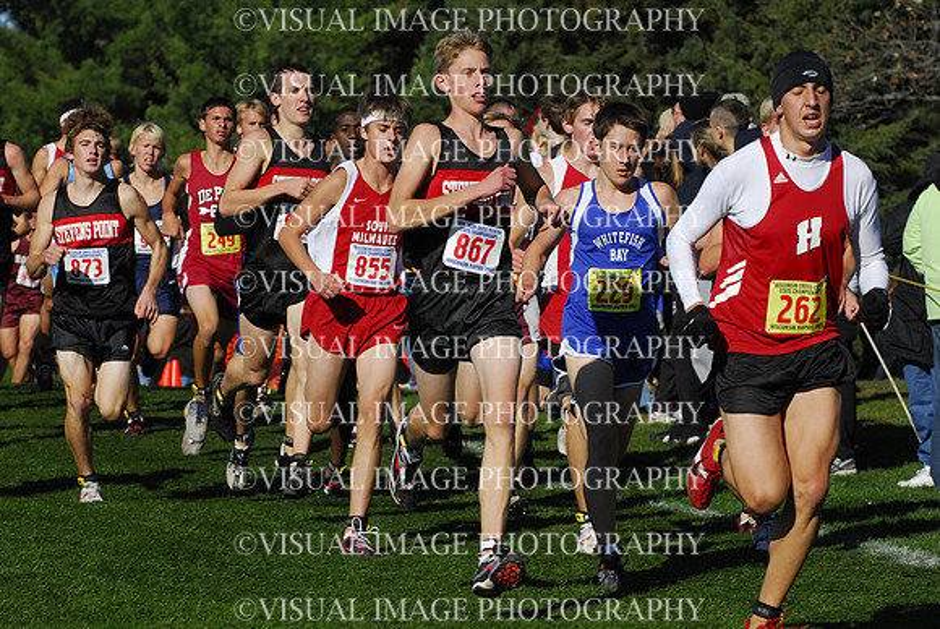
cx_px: 470
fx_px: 5489
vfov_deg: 6.6
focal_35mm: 210
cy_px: 314
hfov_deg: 9.8
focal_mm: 140
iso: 400
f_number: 7.1
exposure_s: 1/1600
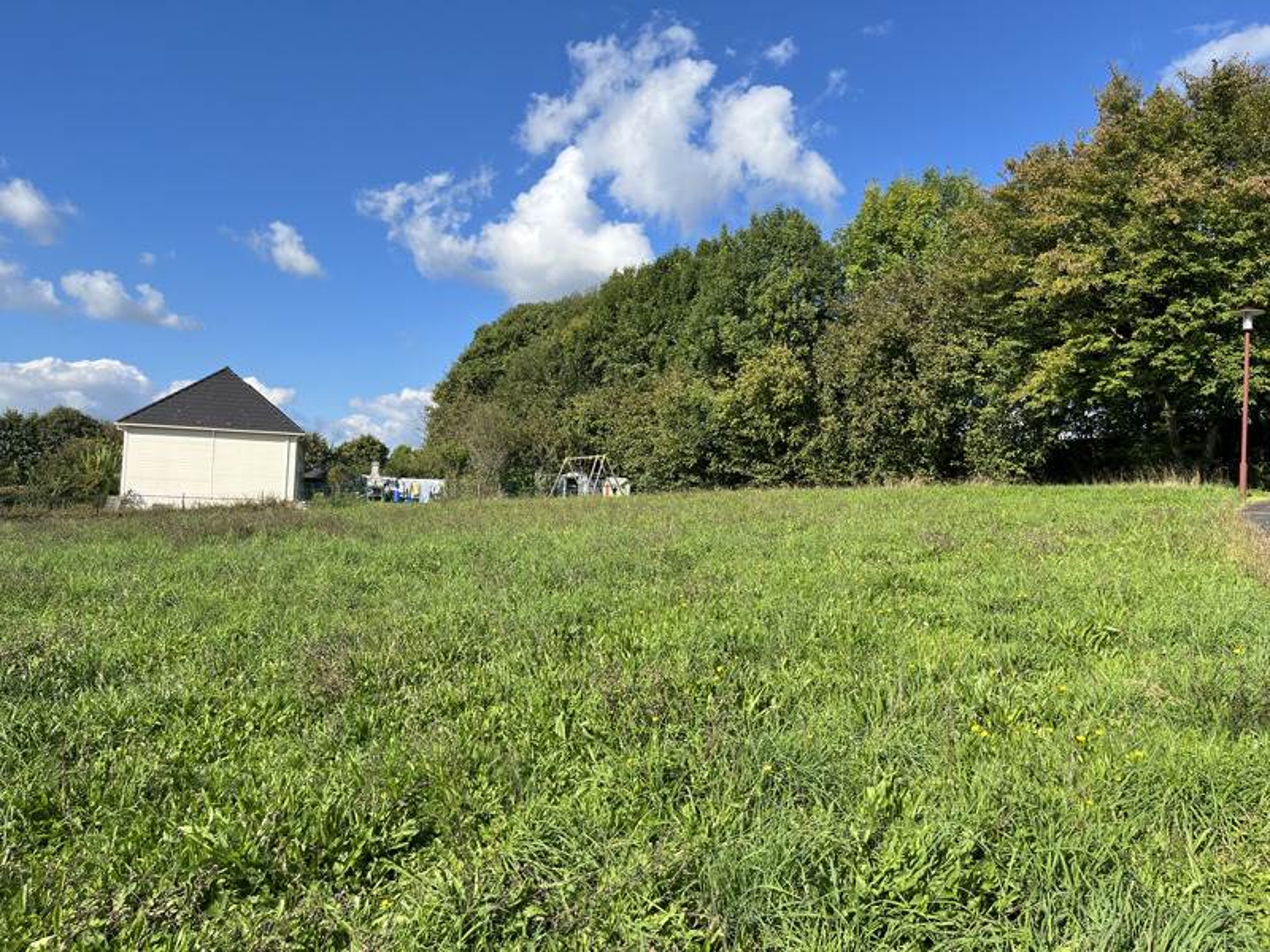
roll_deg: -1.5
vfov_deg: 53.1
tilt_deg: +2.8
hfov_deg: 67.3
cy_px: 476
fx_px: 954
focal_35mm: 26
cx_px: 635
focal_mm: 5.1
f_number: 1.6
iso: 50
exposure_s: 1/2755
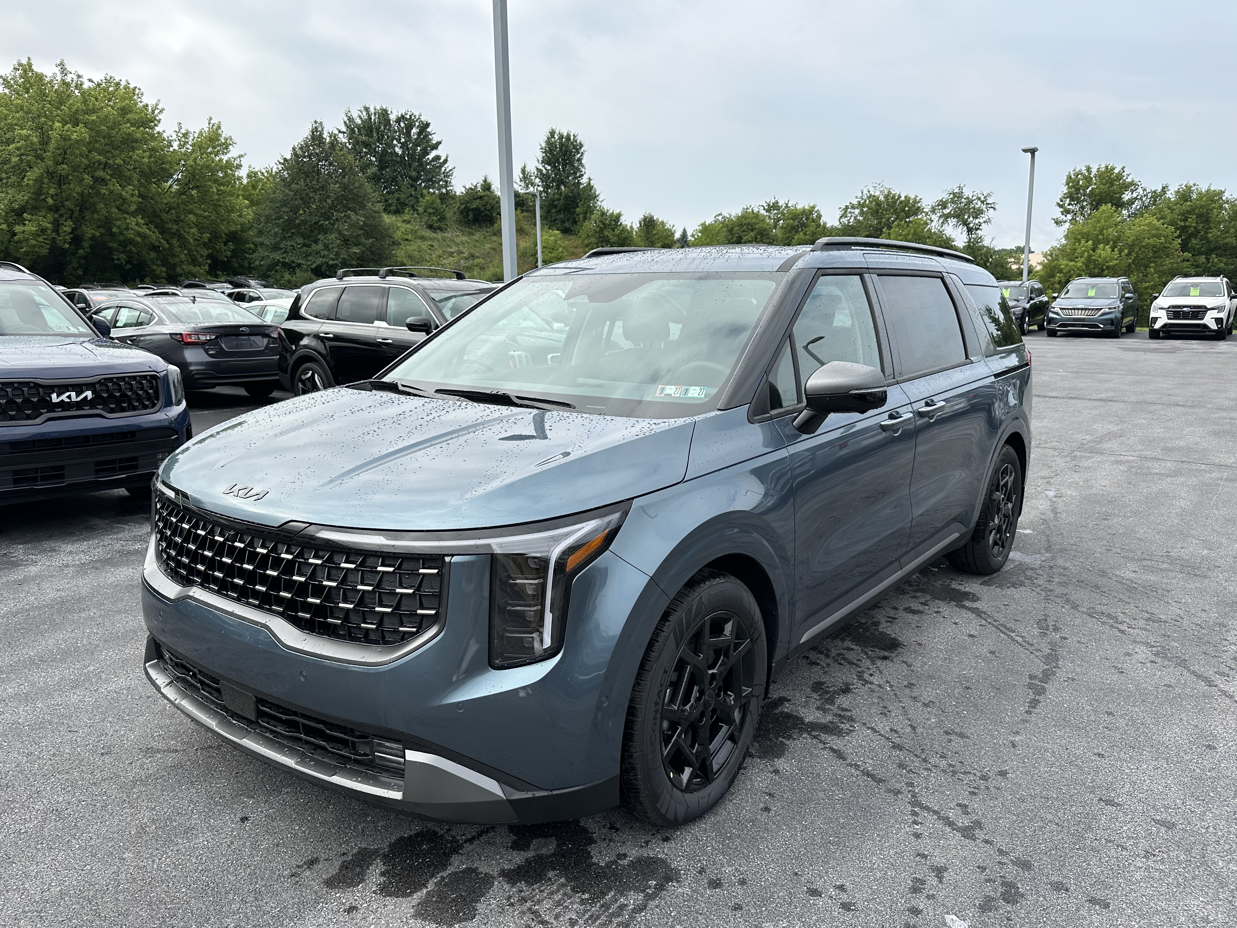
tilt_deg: -9.5
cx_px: 608
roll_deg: +0.6
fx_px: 893
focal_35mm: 25
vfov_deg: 54.9
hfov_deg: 69.4
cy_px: 468
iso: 80
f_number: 1.78
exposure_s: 1/3058
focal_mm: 6.86
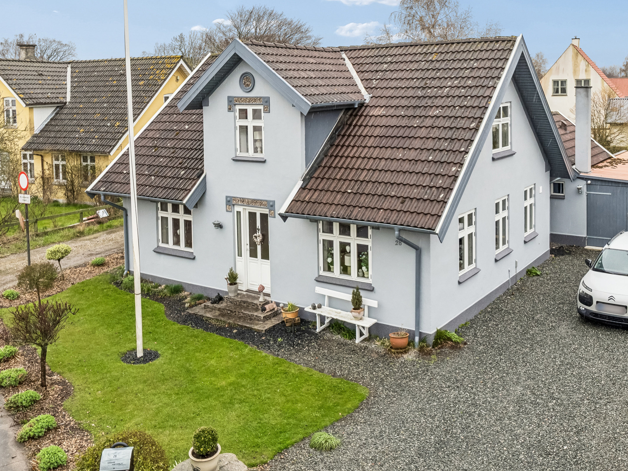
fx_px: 641
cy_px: 236
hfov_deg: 51.6
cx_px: 394
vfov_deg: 40.3
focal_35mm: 35
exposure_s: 1/125
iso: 400
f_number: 8
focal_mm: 17.5
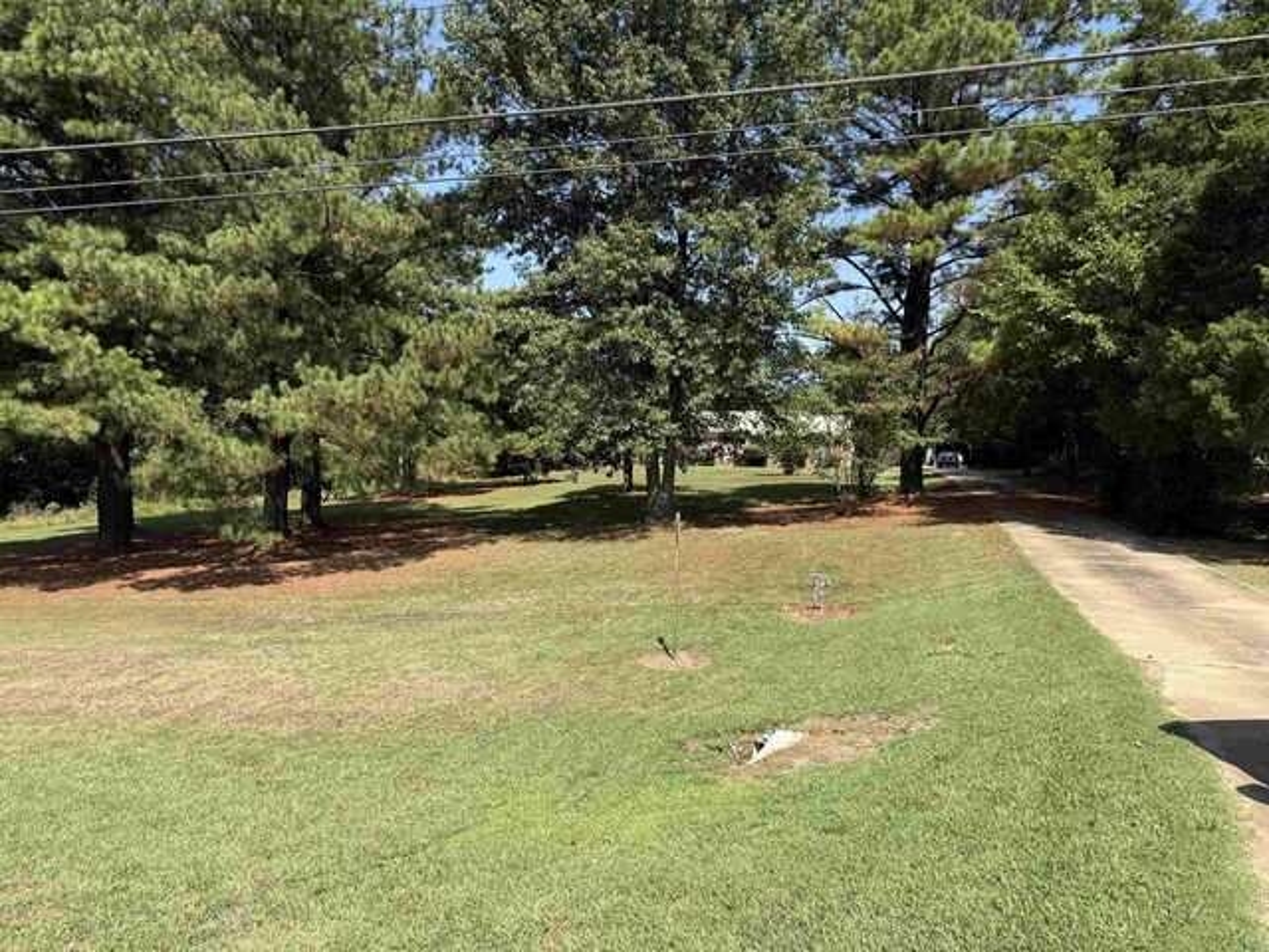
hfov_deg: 71.6
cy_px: 476
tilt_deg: -2.8
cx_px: 634
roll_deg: -1.1
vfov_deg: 56.8
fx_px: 880
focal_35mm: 24
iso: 80
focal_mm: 6.76
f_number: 1.78
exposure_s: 1/2525
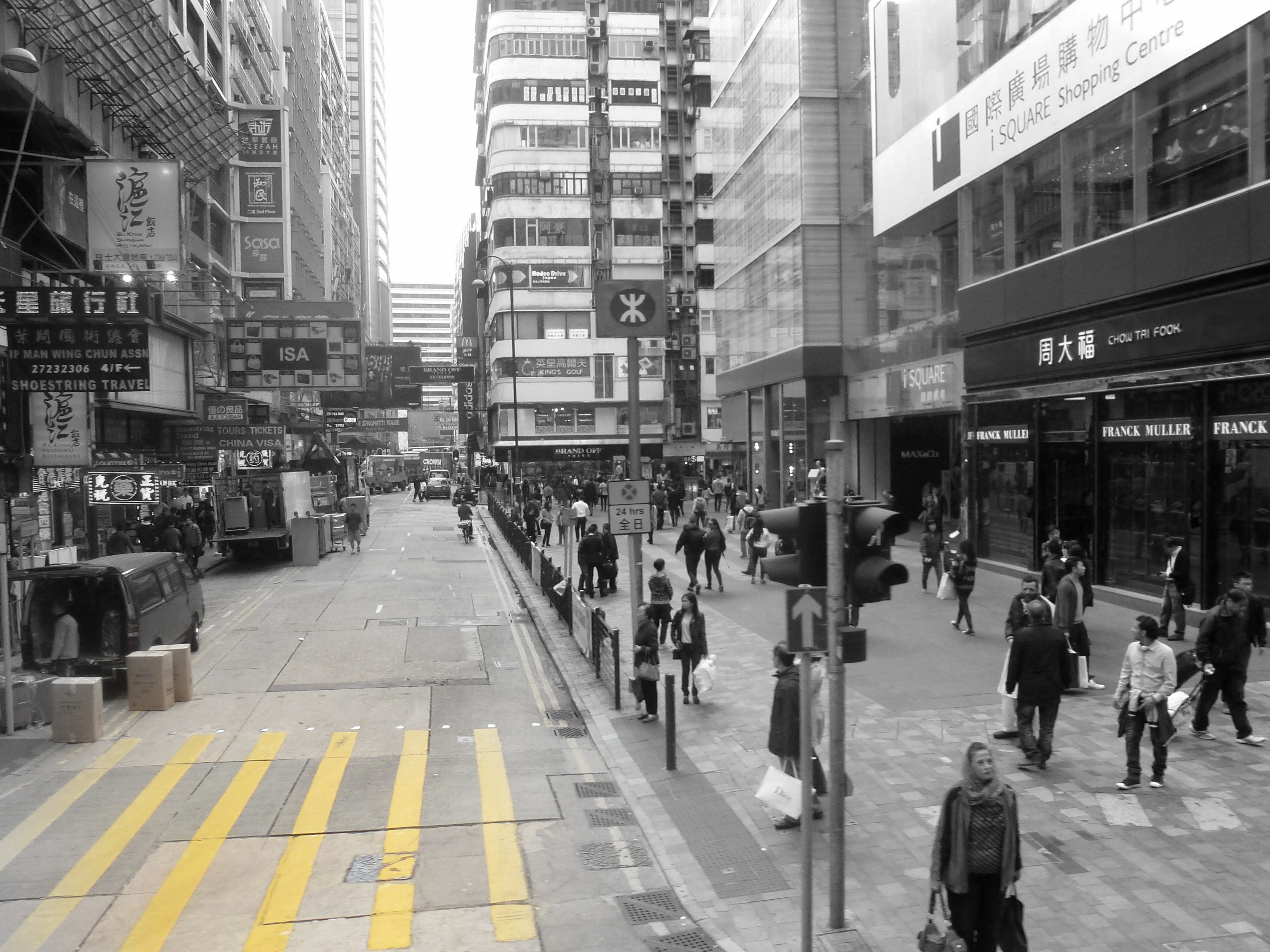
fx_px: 991
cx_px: 606
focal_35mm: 27
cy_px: 503
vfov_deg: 51.3
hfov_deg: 65.3
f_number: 3.5
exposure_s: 1/250
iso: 200
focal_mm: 4.3
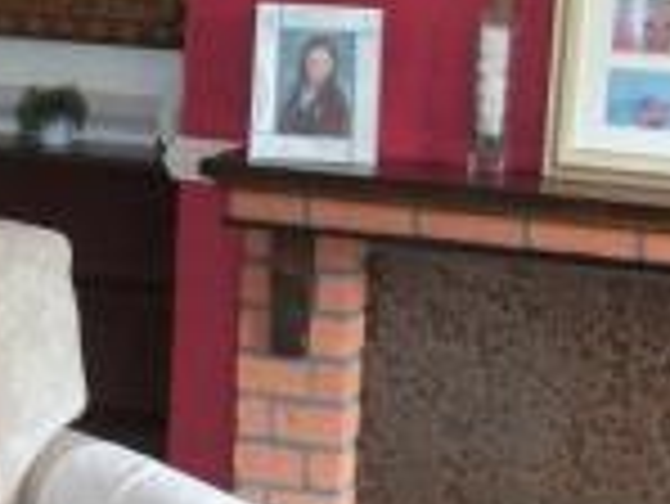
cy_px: 178
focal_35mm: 137
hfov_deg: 14.2
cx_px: 16
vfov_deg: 10.8
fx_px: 2654
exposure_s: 1/50
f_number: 3.1
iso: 160
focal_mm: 6.3
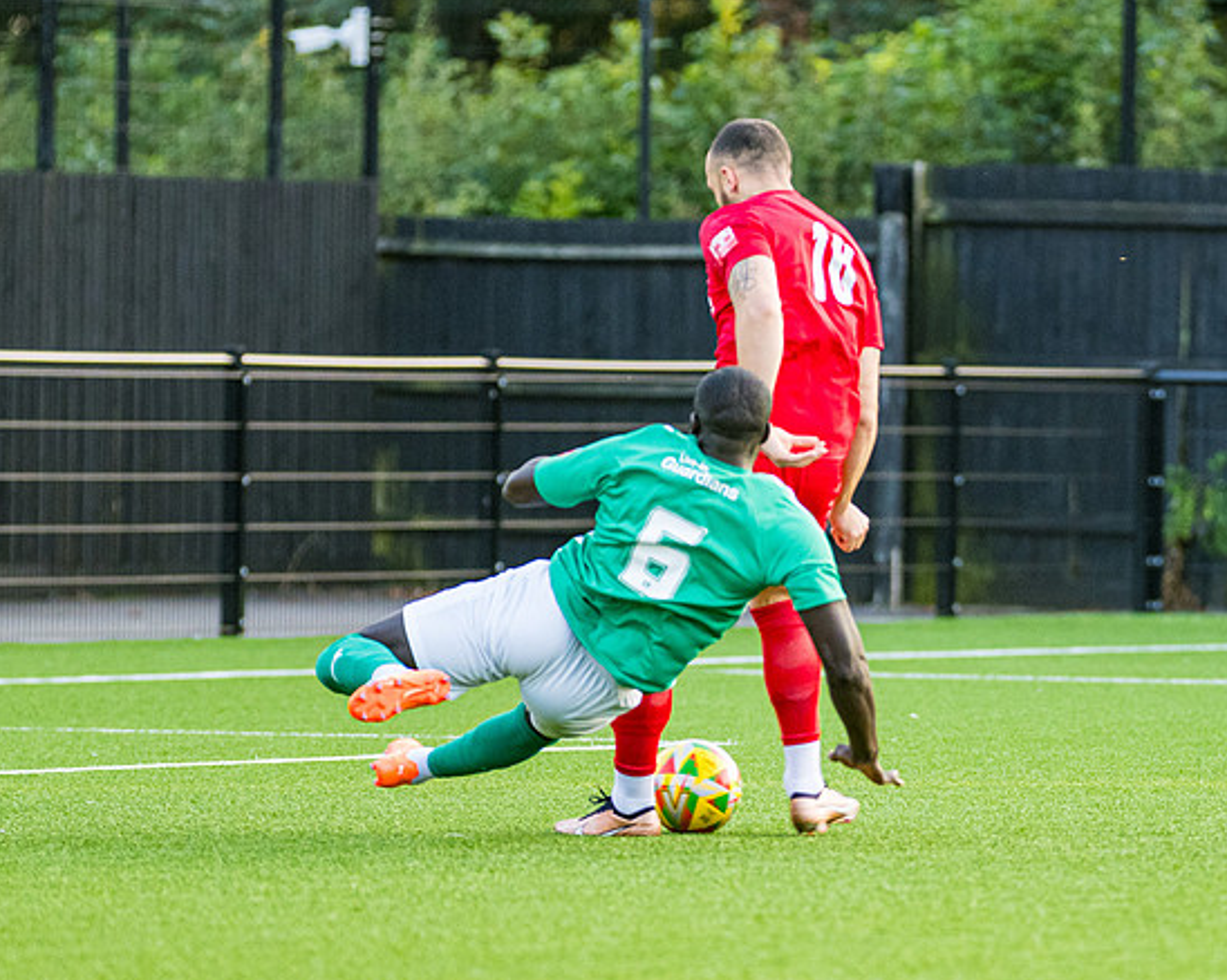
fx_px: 16154
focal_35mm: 445
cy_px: 462
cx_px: 961
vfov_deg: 3.5
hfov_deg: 4.3
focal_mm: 195
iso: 1250
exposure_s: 1/800
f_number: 2.8
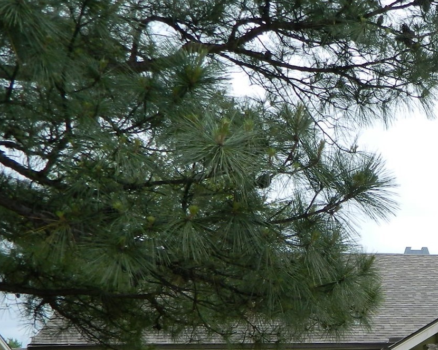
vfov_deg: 20.9
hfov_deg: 25.2
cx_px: 480
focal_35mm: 70
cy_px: 377
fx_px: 907
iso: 80
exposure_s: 1/640
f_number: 3.2
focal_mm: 5.6
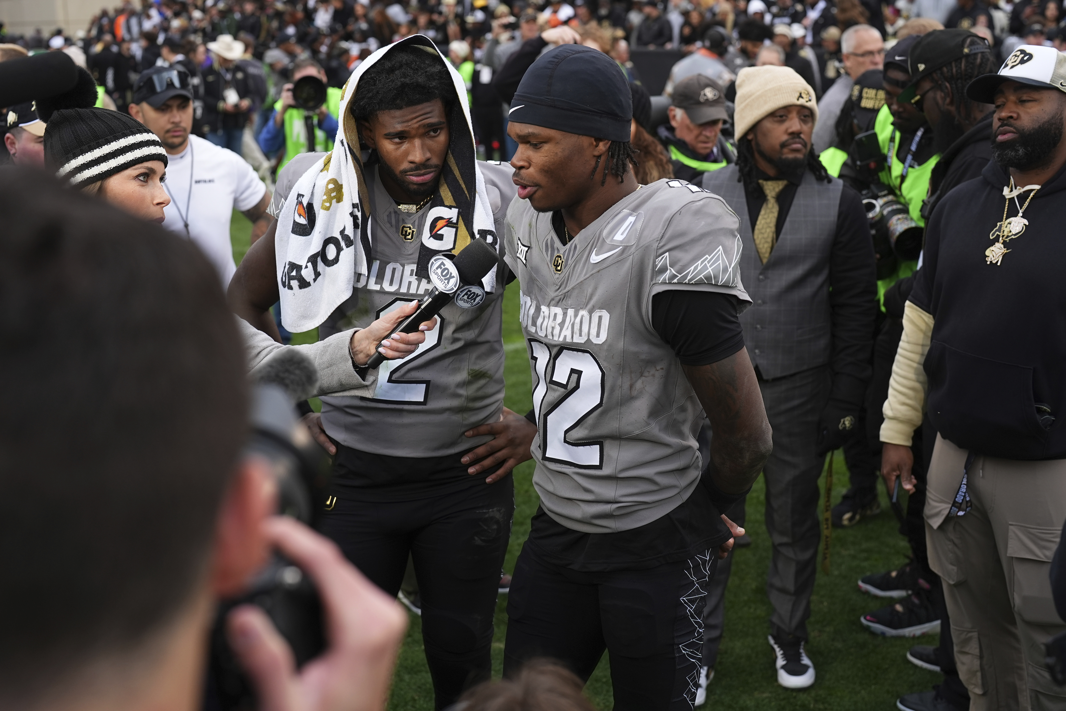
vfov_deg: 27.0
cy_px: 356
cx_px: 533
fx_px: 1480
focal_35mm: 50
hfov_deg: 39.6
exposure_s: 1/640
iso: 400
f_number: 3.5
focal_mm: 50
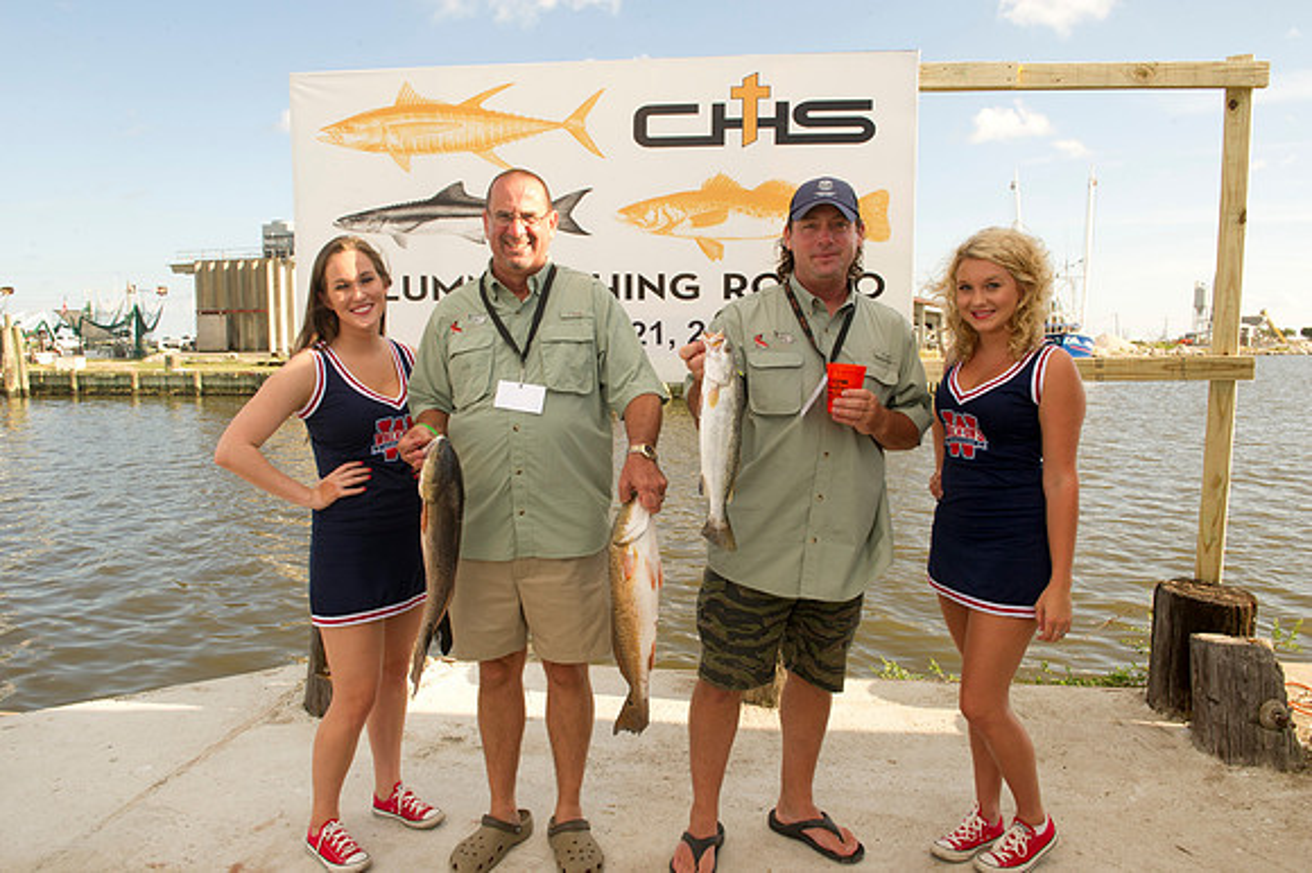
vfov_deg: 49.5
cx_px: 656
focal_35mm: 26
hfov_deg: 69.4
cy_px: 436
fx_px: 947
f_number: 16
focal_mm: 26
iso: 400
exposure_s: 1/125
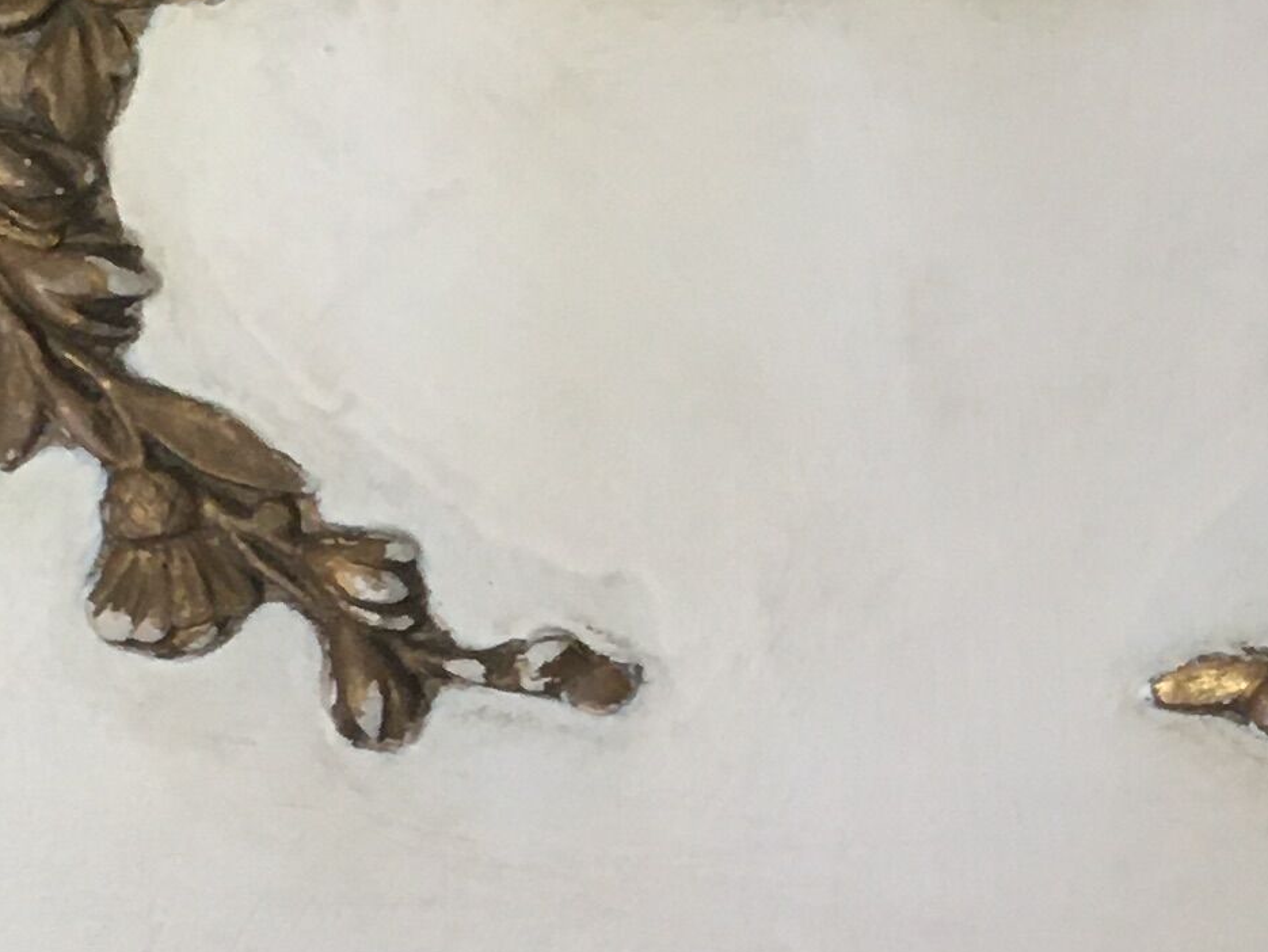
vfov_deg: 11.8
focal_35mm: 125
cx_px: 974
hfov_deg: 15.7
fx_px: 4581
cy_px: 689
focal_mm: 4.15
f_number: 2.2
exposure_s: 1/33
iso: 125
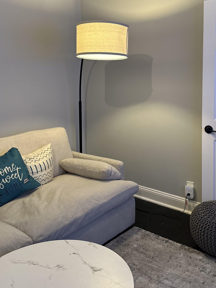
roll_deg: +0.4
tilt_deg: -8.3
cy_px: 114
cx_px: 125
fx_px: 308
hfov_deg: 38.6
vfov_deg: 49.8
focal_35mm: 37
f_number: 1.78
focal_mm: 6.86
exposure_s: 1/60
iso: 250
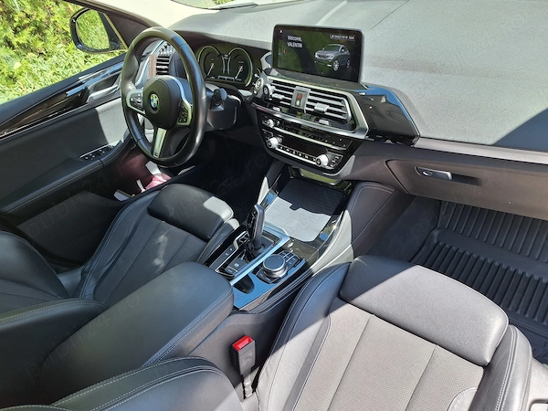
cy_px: 206
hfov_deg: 73.9
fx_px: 364
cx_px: 274
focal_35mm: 23
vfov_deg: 58.9
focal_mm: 5.54
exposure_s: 1/233
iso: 40
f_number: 1.8
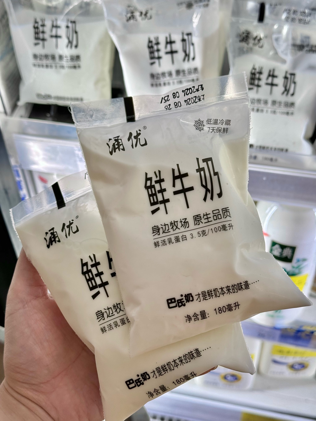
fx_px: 584
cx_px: 158
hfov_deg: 30.3
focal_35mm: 48
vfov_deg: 39.7
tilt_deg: -49.3
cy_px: 210
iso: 50
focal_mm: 6.76
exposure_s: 1/167
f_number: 1.78
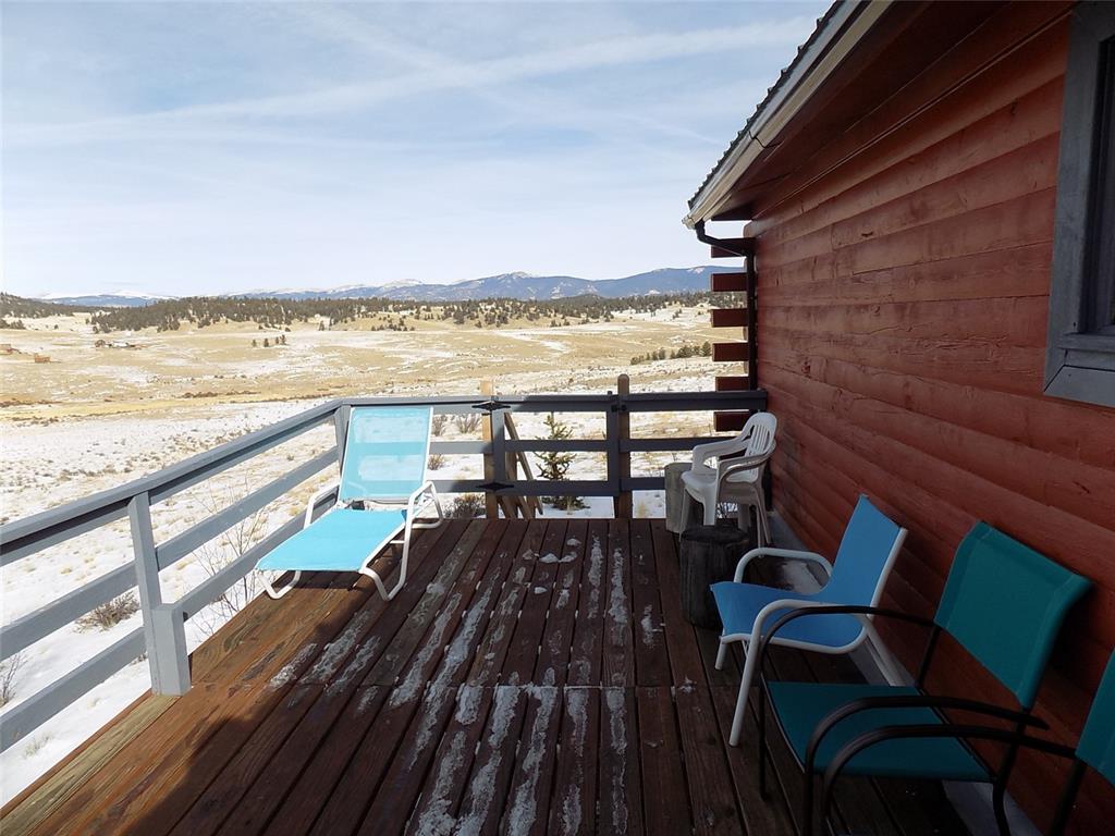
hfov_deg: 73.9
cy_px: 418
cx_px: 558
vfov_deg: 58.9
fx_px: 741
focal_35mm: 23
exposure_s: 1/1000
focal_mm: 4
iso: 80
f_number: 3.1
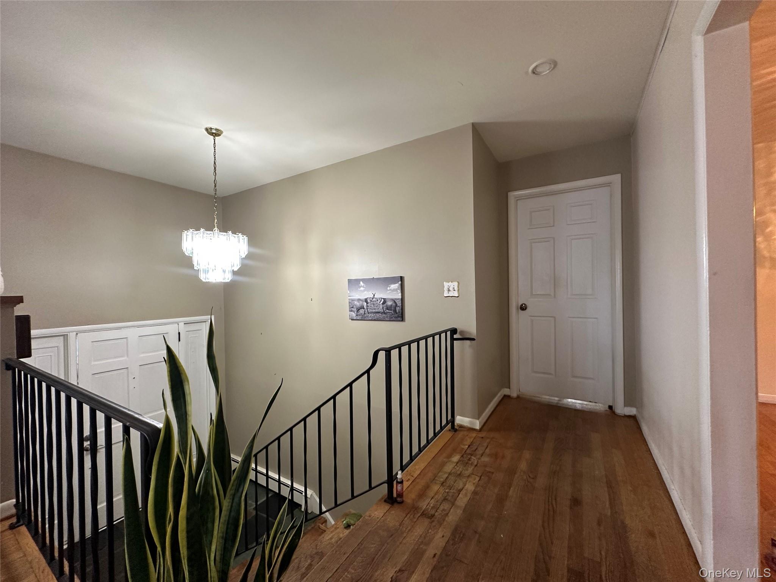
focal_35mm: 14
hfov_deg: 102.1
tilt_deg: -0.3
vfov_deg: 85.7
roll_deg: -0.3
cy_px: 291
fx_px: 314
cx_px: 388
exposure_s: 1/60
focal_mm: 2.22
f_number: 2.2
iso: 320
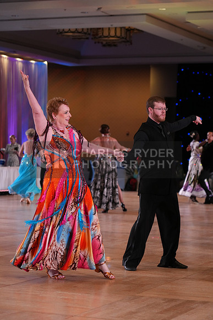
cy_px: 160
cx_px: 106
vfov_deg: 19.5
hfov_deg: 13.0
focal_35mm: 105
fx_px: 931
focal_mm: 105
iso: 2000
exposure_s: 1/500
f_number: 4
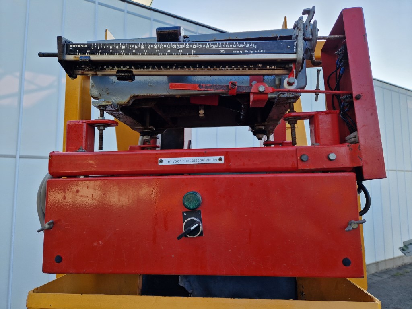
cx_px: 206
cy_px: 154
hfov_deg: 73.9
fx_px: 274
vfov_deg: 58.9
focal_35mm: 23
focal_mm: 5.4
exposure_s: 1/343
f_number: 1.8
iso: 50
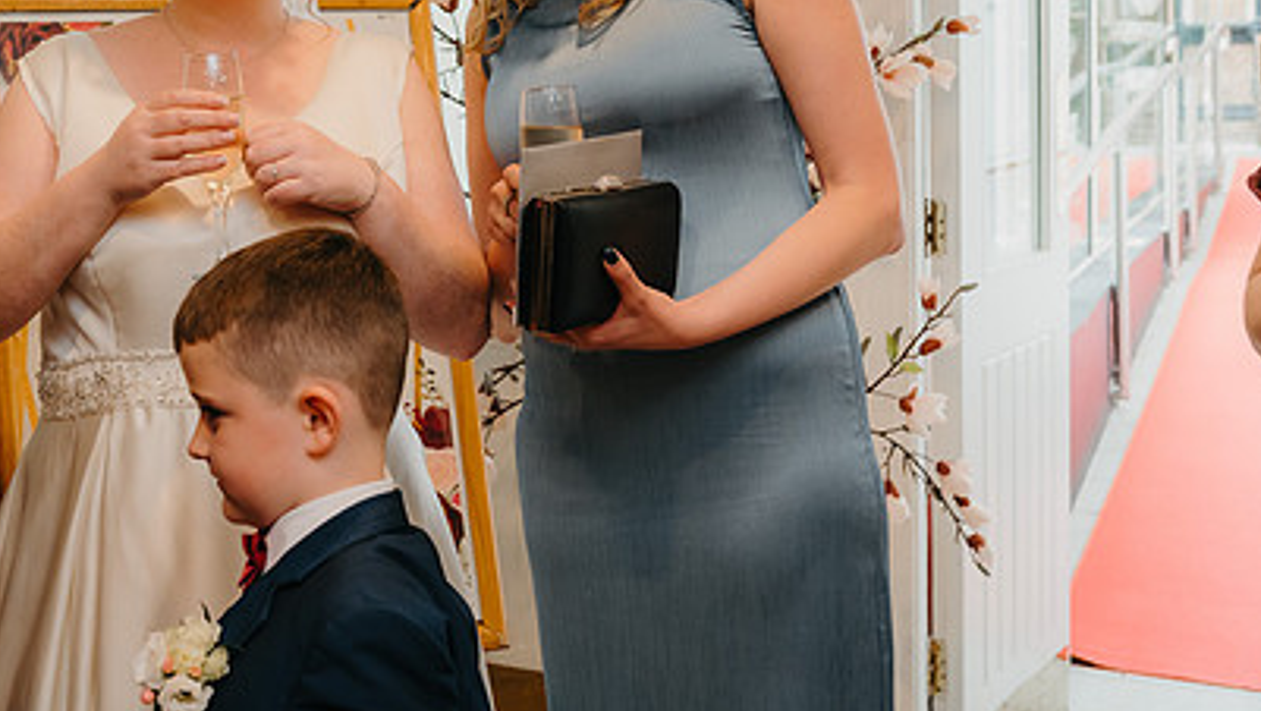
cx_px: 409
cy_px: 146
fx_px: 1773
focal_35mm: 53
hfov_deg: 38.7
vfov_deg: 22.4
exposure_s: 1/160
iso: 1000
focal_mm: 35
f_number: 4.5
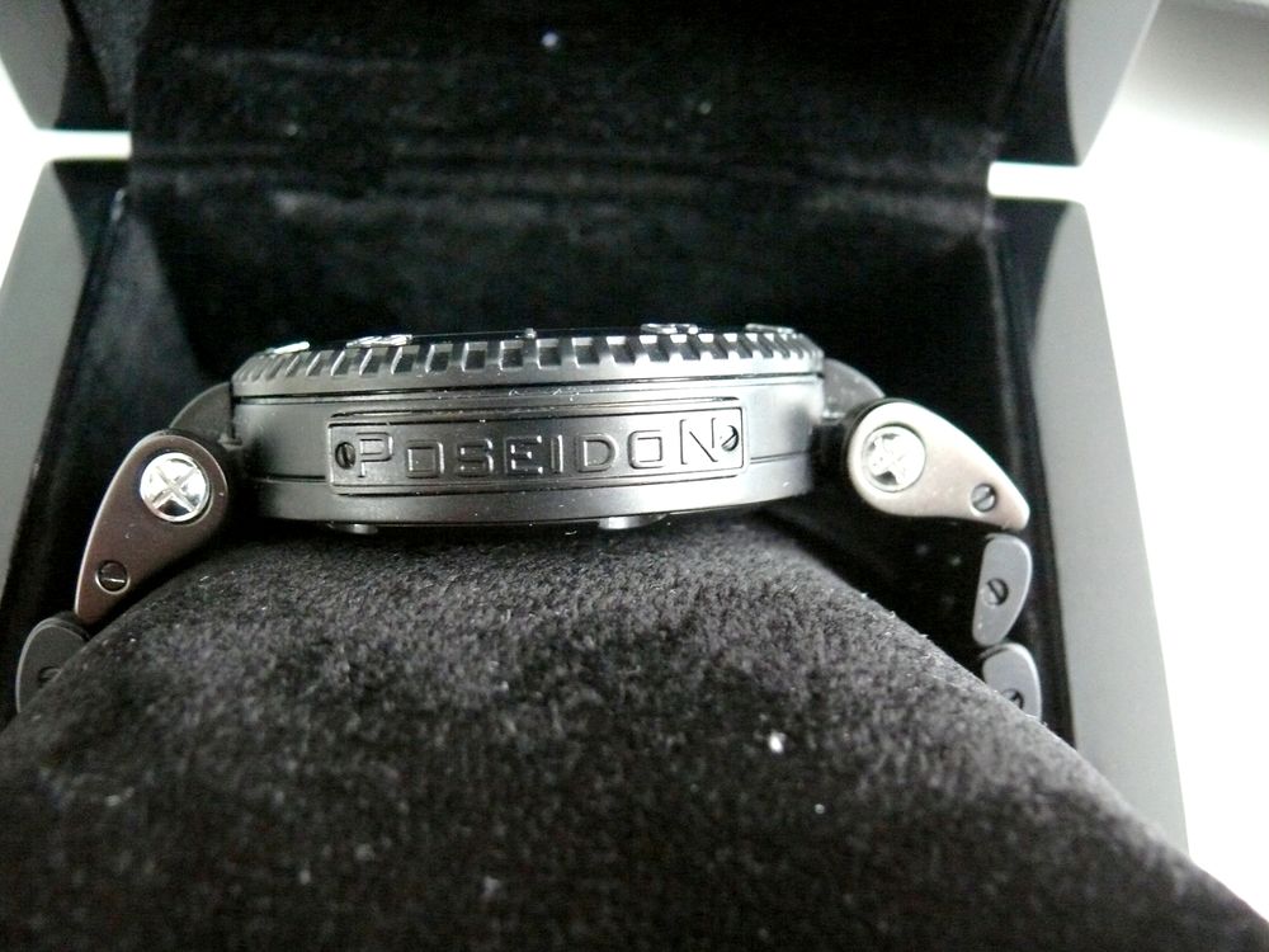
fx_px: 1430
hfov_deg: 47.9
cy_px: 476
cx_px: 634
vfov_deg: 36.8
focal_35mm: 39
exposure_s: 1/30
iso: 800
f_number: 2.8
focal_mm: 8.2
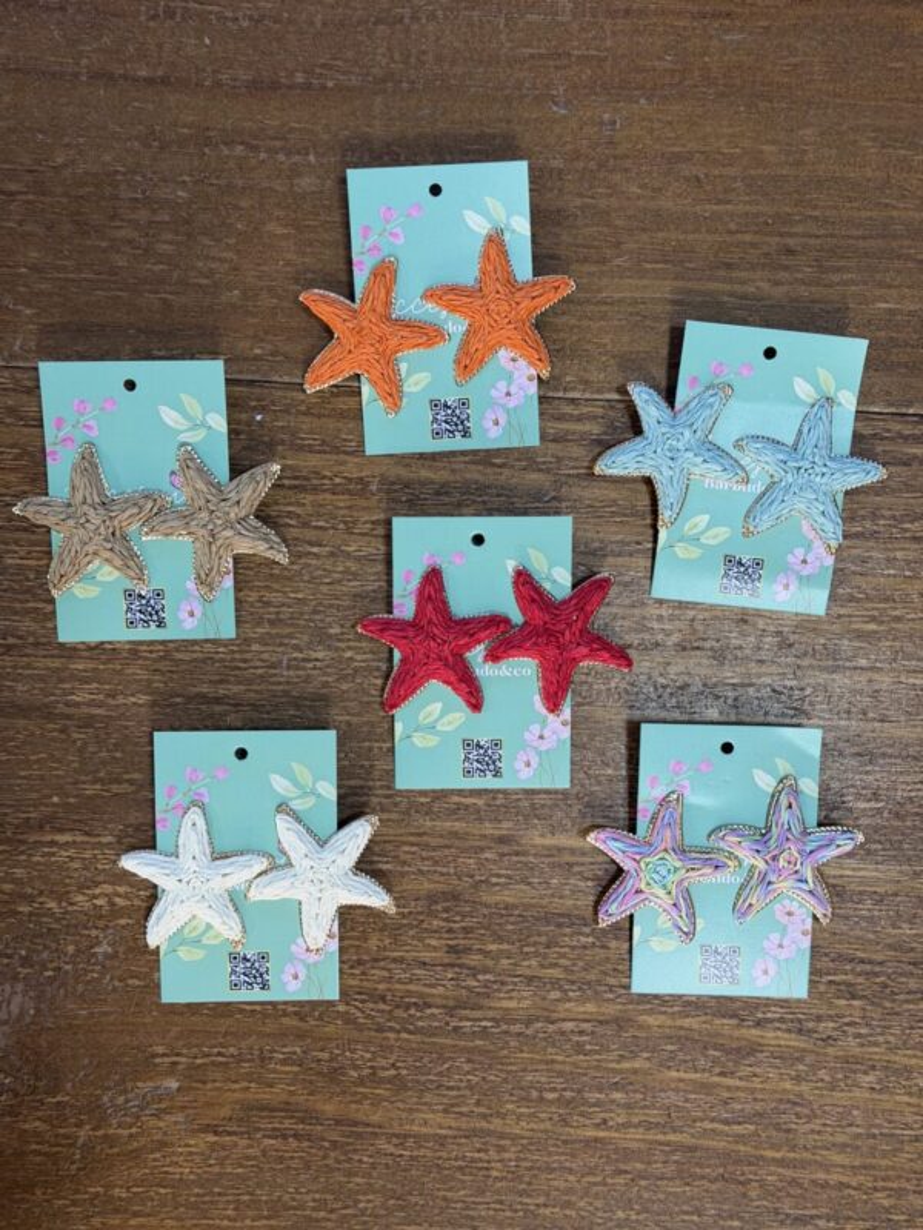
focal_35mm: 48
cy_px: 615
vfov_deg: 39.7
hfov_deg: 30.3
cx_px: 462
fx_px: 1706
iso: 100
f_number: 1.78
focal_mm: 6.76
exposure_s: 1/69
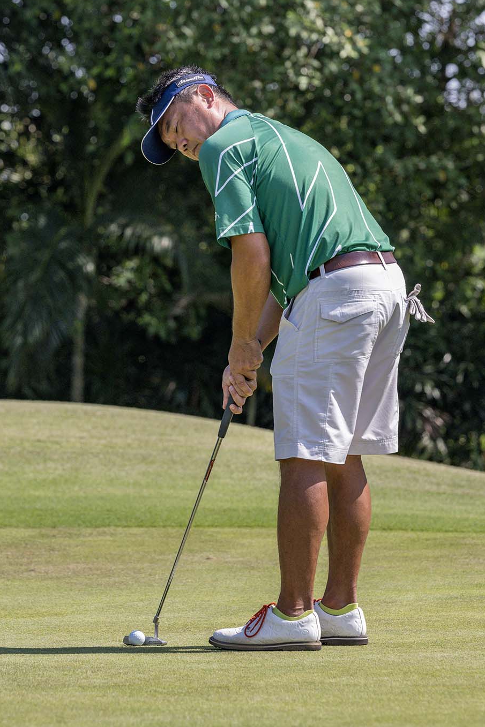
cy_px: 377
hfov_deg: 7.8
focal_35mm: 175
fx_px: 3537
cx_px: 230
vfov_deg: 11.7
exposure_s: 1/2000
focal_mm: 165
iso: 800
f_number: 5.6
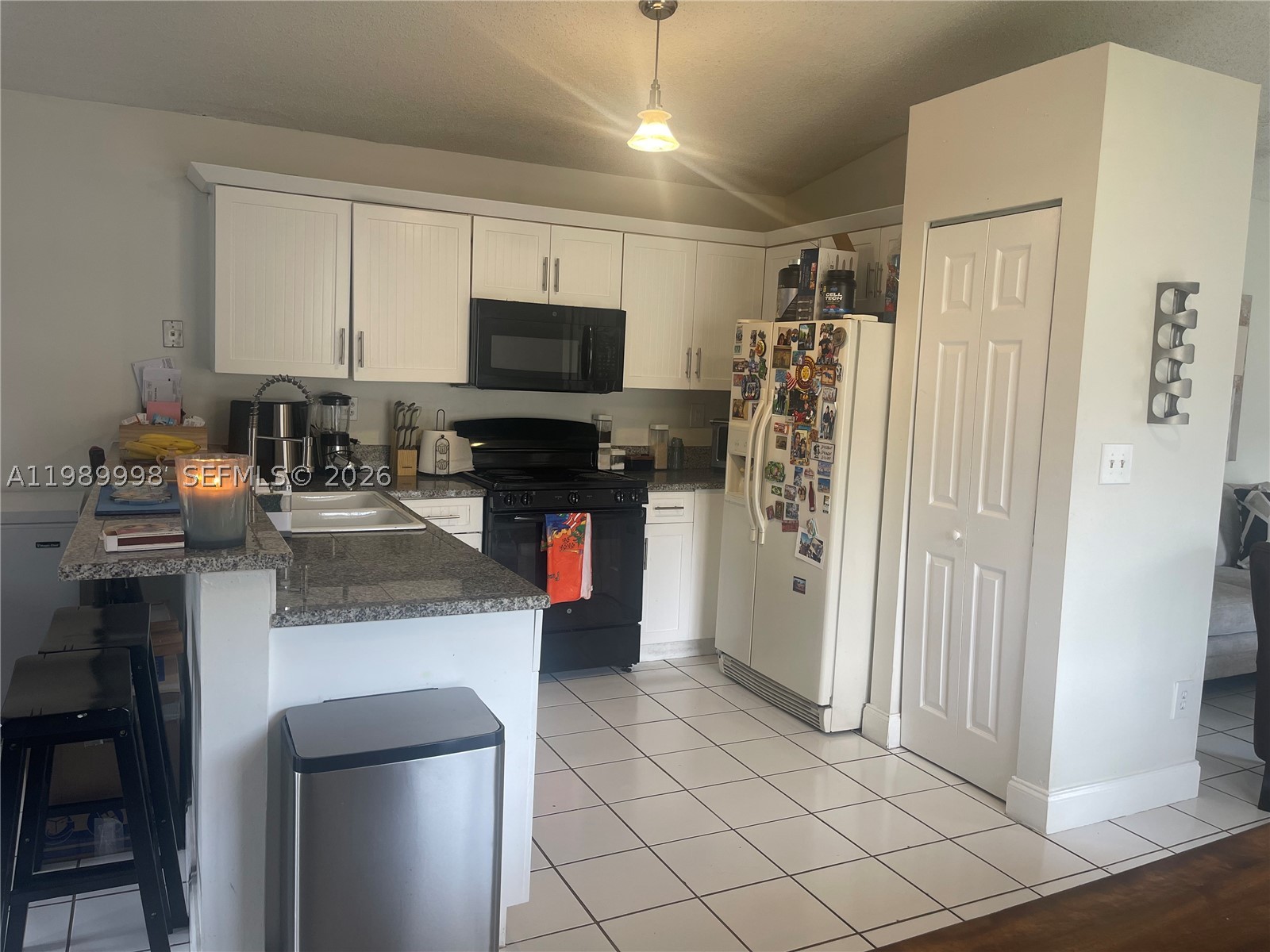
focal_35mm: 25
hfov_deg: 69.4
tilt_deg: -5.0
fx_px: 917
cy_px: 476
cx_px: 635
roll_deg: -2.9
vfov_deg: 54.9
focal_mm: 5.1
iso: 80
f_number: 1.6
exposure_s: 1/60
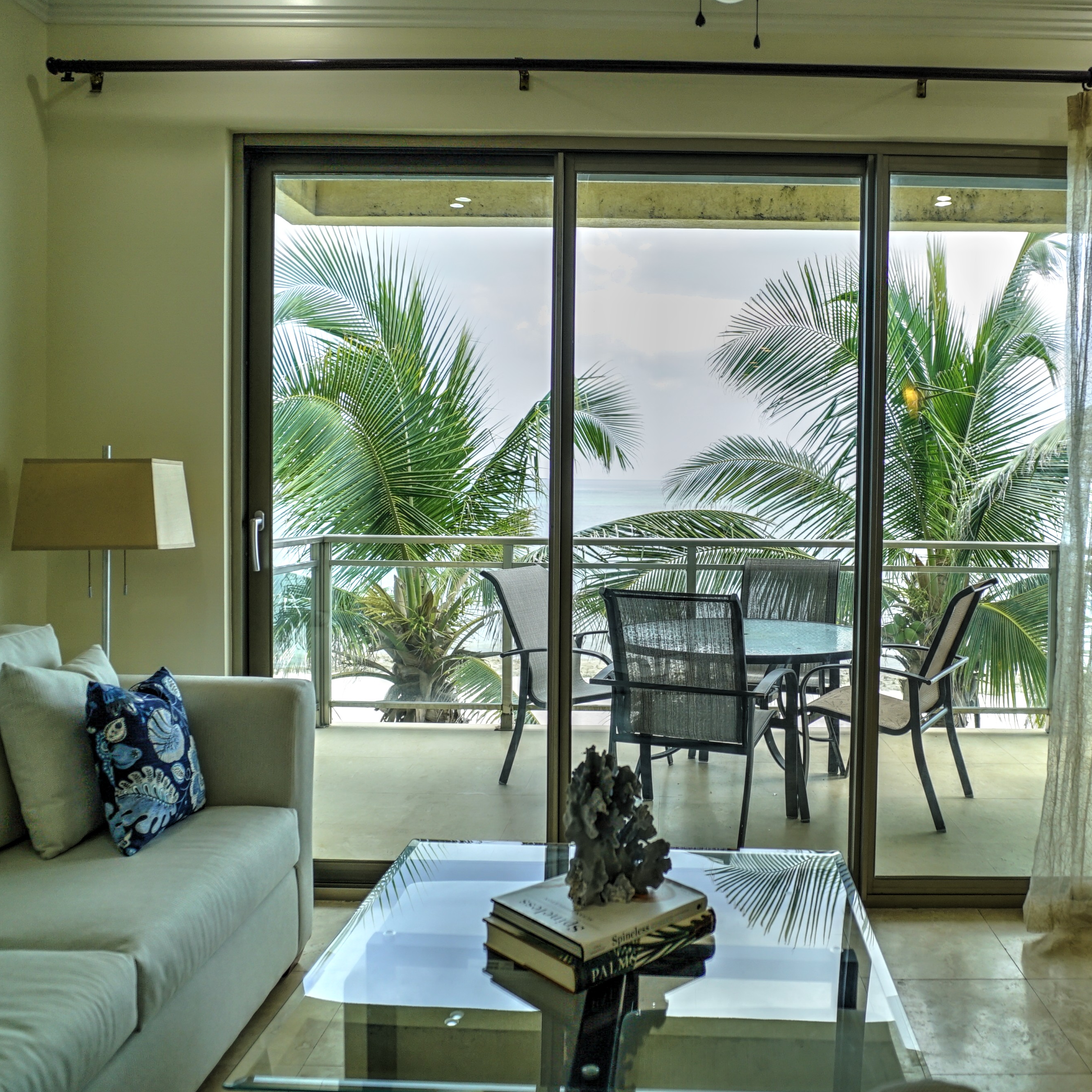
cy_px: 515
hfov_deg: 58.3
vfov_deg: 59.0
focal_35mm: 27
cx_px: 688
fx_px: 964
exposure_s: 1/2000
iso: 400
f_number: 2.8
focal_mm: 20
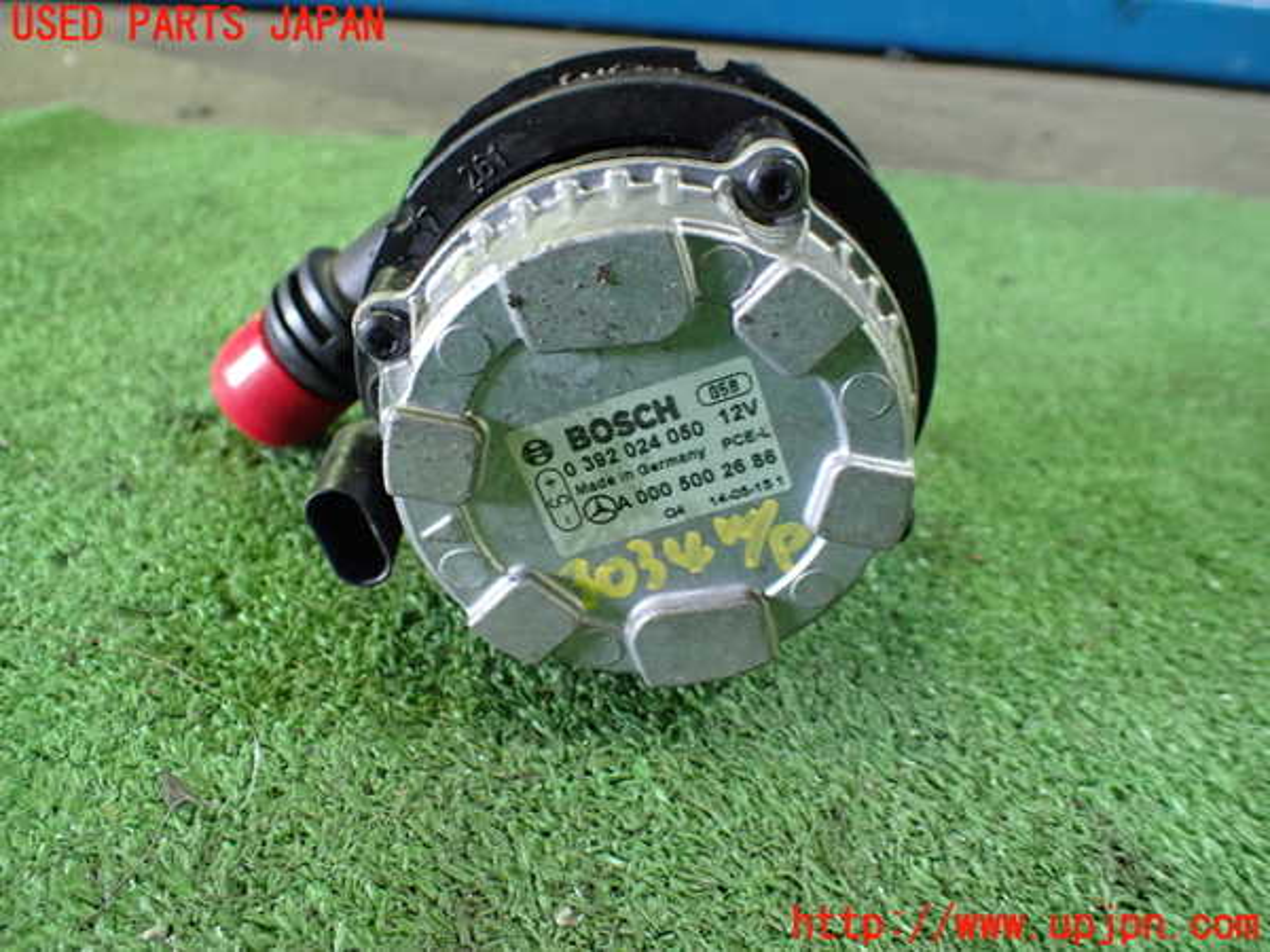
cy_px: 476
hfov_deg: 60.0
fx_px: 1101
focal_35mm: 30
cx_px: 635
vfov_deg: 46.8
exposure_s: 1/50
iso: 800
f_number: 2.3
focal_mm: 5.4
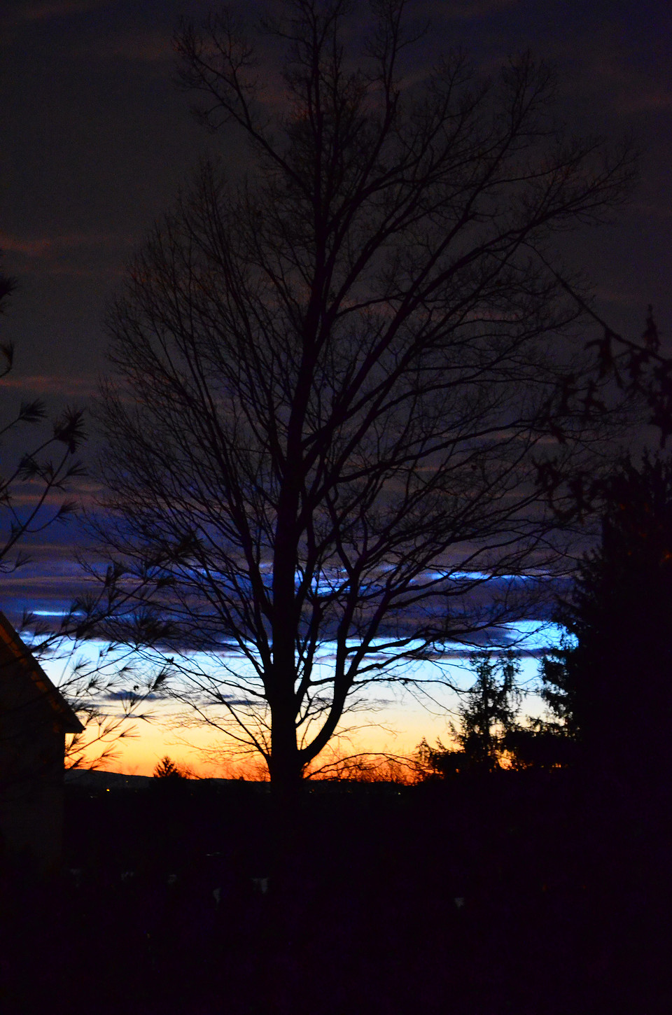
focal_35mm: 75
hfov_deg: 18.1
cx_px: 336
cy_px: 508
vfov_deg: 27.0
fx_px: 2110
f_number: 5.6
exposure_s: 1/13
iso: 6400
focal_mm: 50
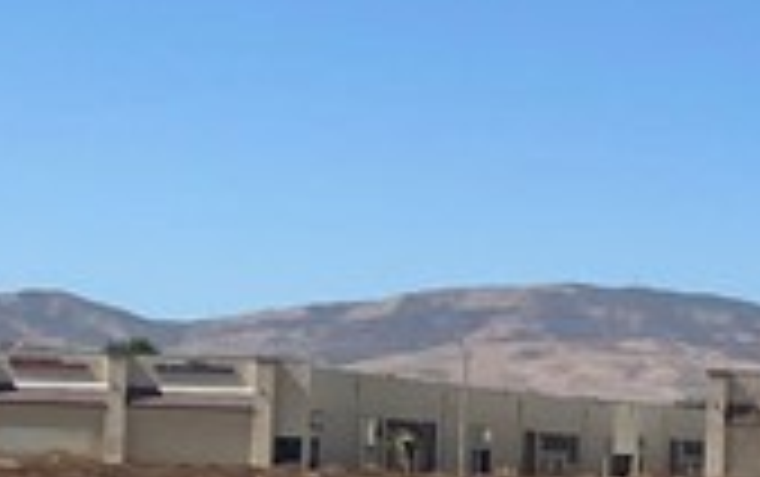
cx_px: 1390
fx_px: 3462
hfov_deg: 11.6
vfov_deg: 7.8
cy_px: 482
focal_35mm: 167
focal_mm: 5.7
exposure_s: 1/6579
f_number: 1.5
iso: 50
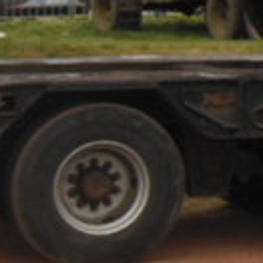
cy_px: -204
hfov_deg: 7.0
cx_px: 630
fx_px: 2029
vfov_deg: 7.2
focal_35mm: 236
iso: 125
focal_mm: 8.9
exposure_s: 1/400
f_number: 4
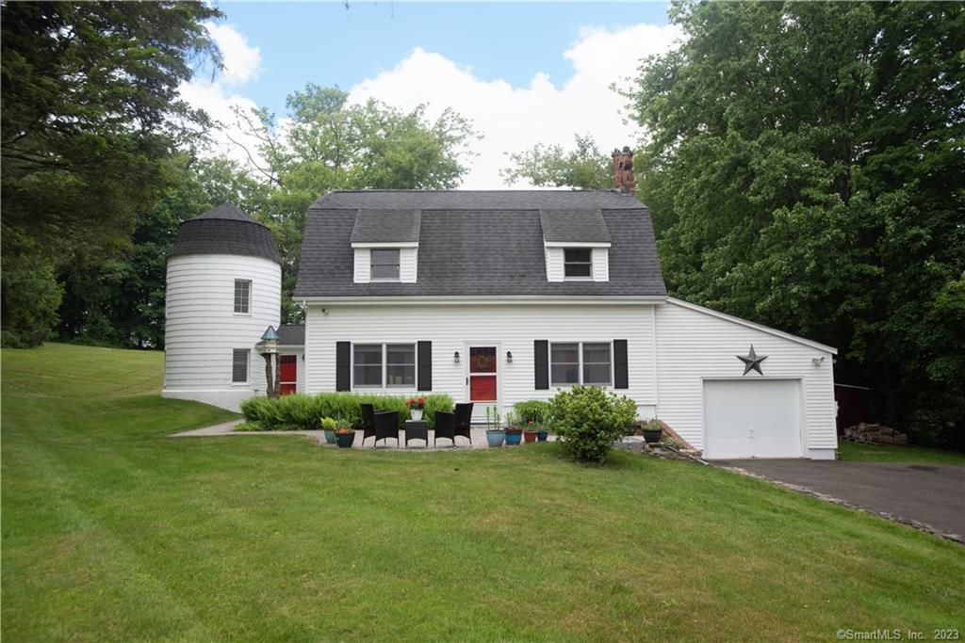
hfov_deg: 73.7
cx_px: 482
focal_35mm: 24
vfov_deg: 53.1
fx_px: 643
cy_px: 322
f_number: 7.1
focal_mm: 24
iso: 320
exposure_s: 1/125
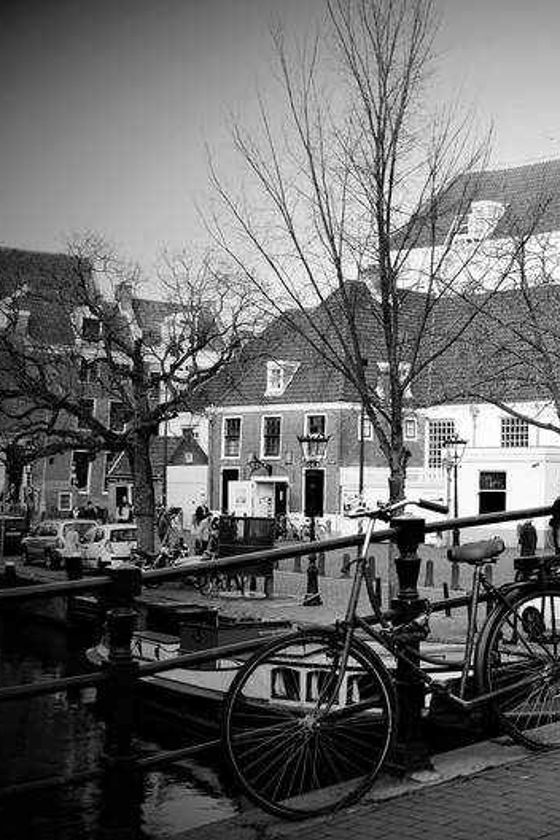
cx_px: 576
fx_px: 1377
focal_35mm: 59
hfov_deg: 22.0
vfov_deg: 33.9
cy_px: 420
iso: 100
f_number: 4.2
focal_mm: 26
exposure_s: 1/50
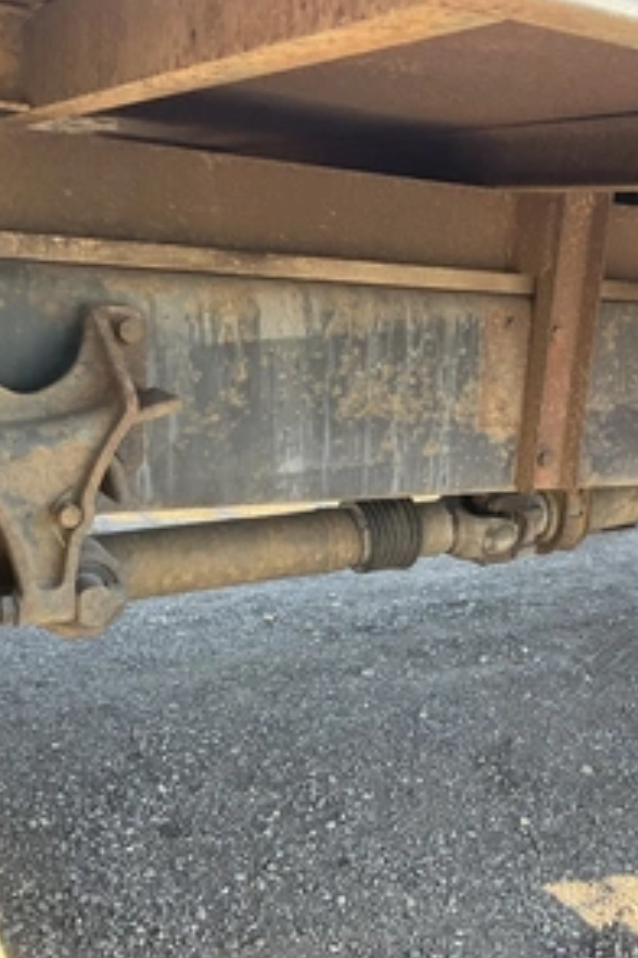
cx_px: 423
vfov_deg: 47.4
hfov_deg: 32.4
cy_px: 486
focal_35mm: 41
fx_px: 1090
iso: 50
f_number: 1.8
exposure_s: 1/122
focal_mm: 3
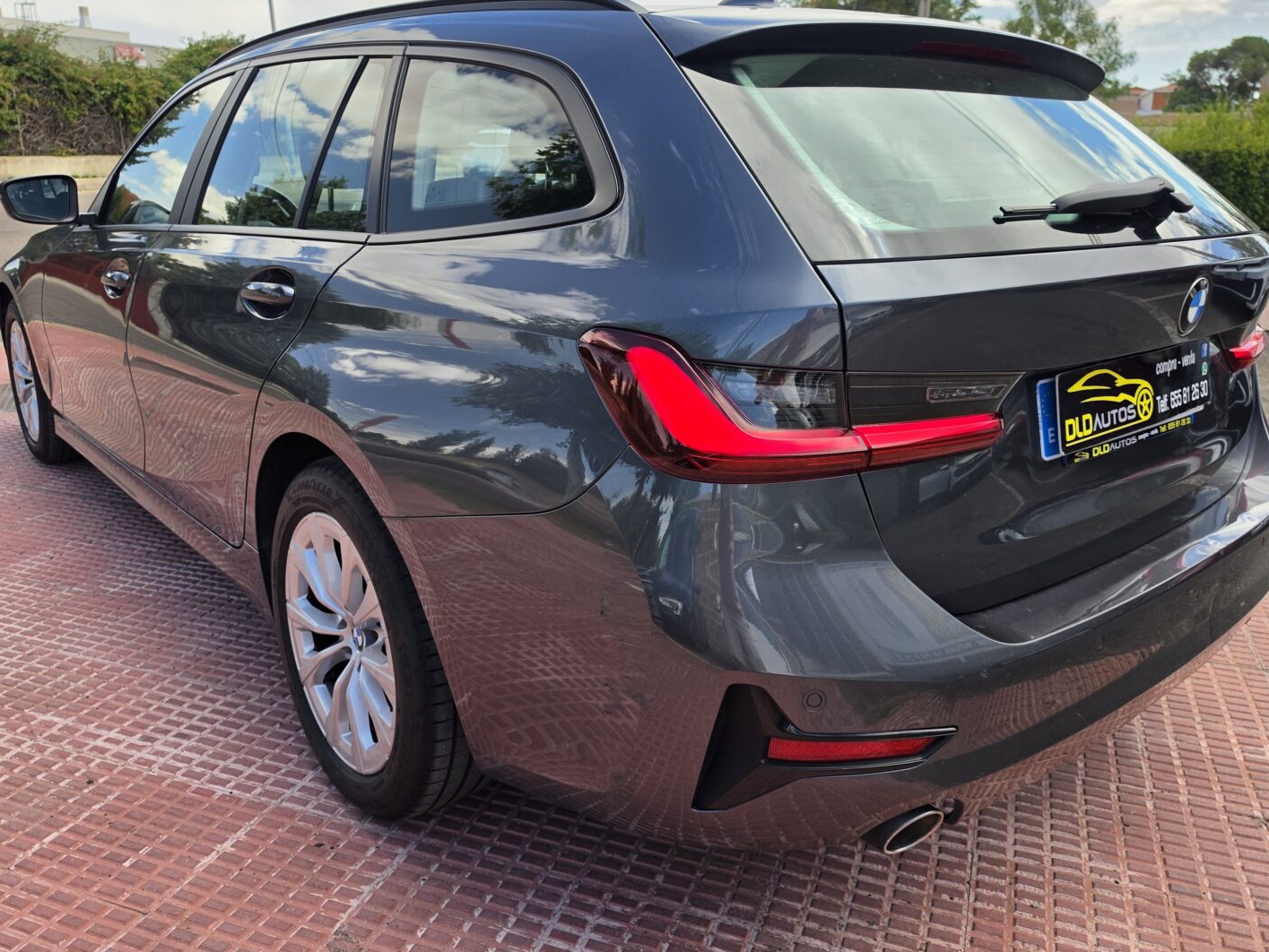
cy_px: 432
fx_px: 953
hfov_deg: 67.3
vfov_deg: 53.0
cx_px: 648
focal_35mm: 26
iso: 64
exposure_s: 1/4331
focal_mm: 6.5
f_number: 1.4
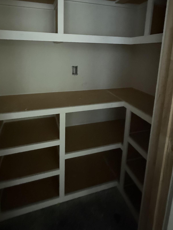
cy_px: 75
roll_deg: -2.5
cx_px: 75
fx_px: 133
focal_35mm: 20
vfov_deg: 78.8
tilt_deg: -9.0
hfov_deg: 65.7
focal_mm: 2.22
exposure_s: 1/30
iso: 2000
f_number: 2.2
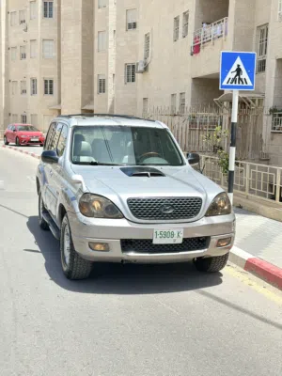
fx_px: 521
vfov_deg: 39.7
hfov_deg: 30.3
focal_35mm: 48
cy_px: 188
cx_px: 141
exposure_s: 1/2028
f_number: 1.78
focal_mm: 6.86
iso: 80
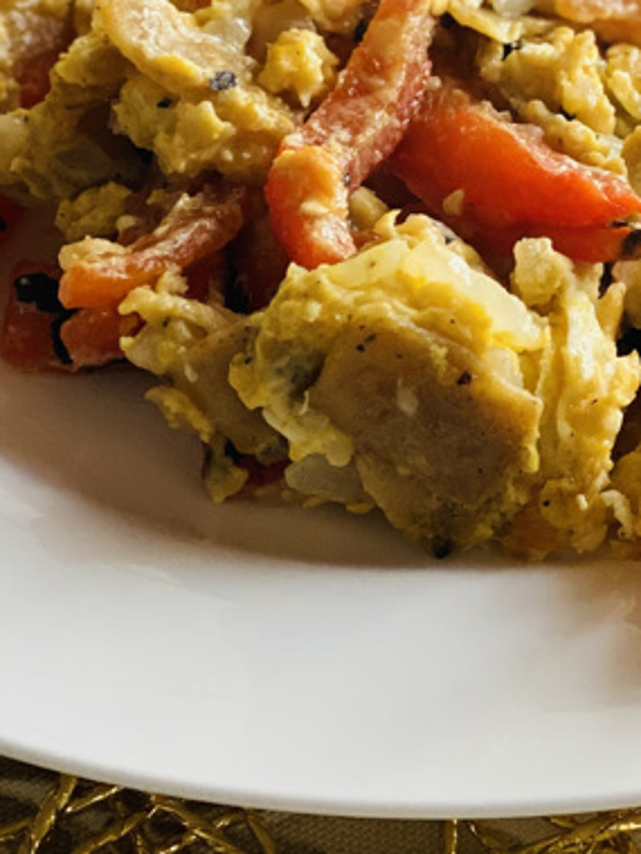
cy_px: 139
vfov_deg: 14.0
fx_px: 3457
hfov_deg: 10.5
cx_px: 567
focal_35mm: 140
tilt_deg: -45.4
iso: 125
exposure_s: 1/122
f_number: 2
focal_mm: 6
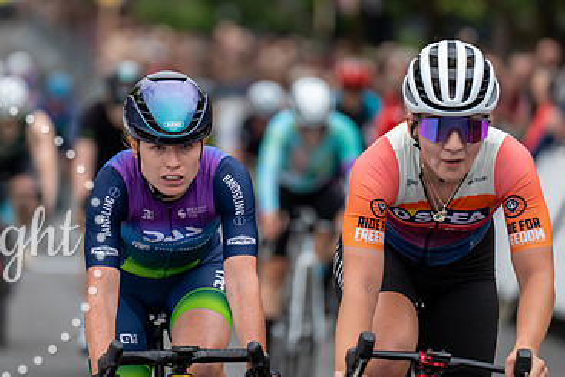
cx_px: 200
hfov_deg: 6.5
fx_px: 4948
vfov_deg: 4.4
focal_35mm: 315
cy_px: 162
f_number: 2.8
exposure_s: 1/800
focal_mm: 200
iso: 1000
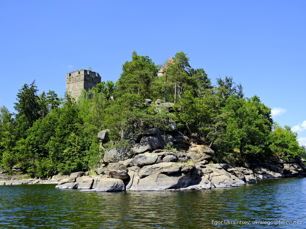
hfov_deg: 42.1
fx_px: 398
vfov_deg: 32.2
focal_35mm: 45
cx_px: 153
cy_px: 114
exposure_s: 1/280
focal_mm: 56.6
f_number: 5.6
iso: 100
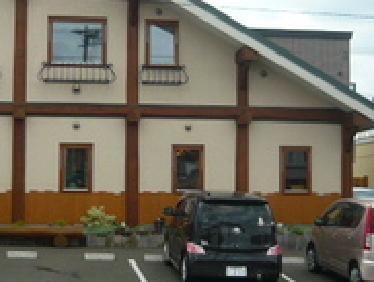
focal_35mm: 76
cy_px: 155
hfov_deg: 25.6
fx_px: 822
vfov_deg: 19.4
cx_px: 171
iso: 100
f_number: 2.8
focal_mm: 5.5
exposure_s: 1/500
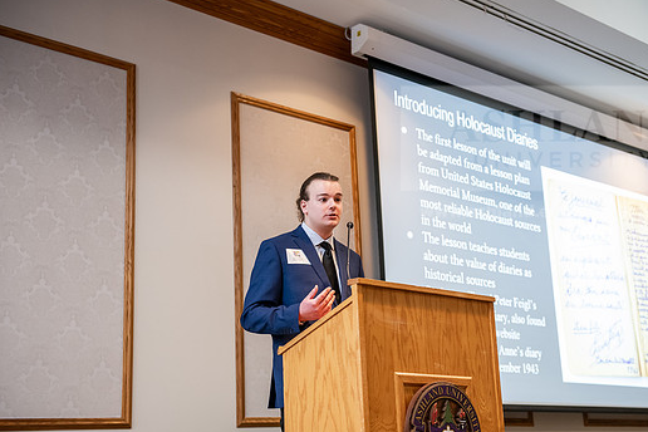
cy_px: 238
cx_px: 363
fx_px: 972
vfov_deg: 25.0
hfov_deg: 36.8
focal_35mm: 54
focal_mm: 48
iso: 2000
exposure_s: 1/200
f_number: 3.2
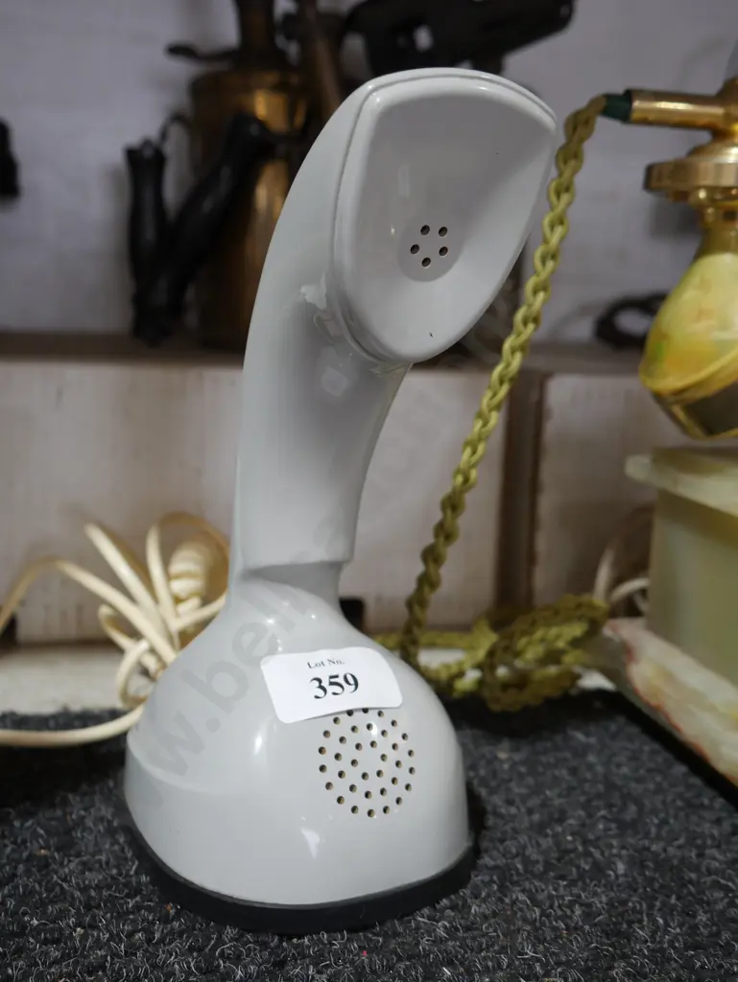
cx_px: 369
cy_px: 491
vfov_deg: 49.0
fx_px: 1079
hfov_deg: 37.8
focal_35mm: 38
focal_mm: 19
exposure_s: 1/60
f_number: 4.1
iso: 640
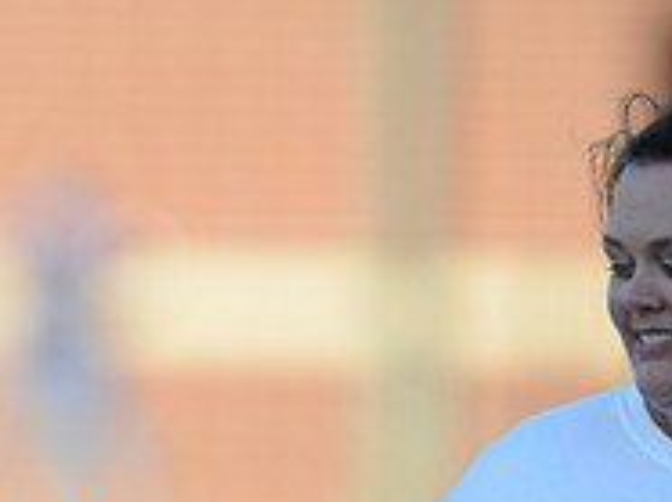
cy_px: 549
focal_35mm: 1650
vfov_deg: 0.9
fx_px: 31990
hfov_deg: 1.2
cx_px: -51
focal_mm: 550
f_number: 4
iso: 800
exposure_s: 1/2500
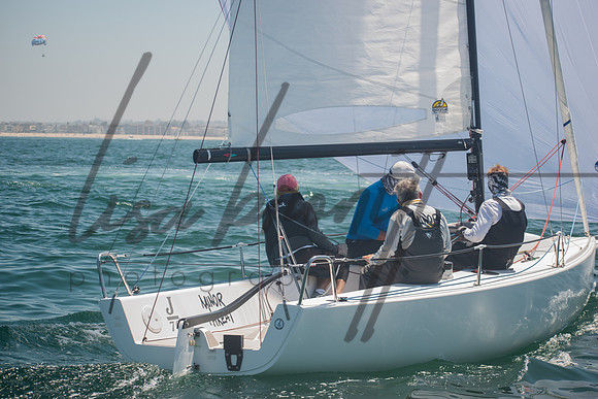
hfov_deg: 19.5
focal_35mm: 105
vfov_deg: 13.0
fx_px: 1744
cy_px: 200
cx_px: 299
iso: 250
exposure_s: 1/320
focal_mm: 70
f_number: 4.5
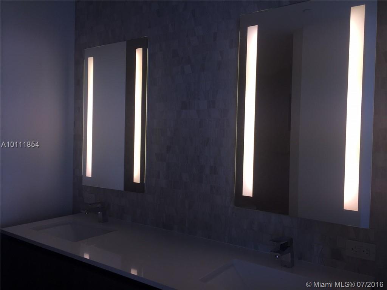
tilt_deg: +0.6
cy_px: 145
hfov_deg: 61.7
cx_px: 194
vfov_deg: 48.2
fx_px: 324
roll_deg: -1.9
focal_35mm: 29
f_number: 2.2
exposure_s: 1/182
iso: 32
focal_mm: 4.15
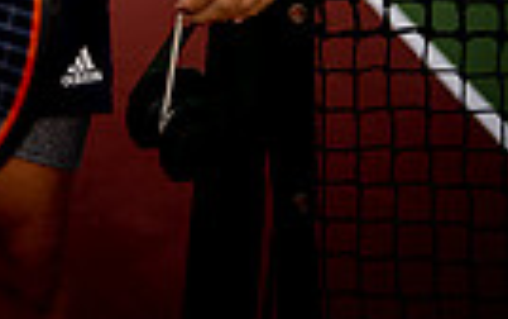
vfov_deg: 12.0
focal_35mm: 82
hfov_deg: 23.6
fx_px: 1136
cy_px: -497
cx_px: -59
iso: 50
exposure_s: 1/1600
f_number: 1.4
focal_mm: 24
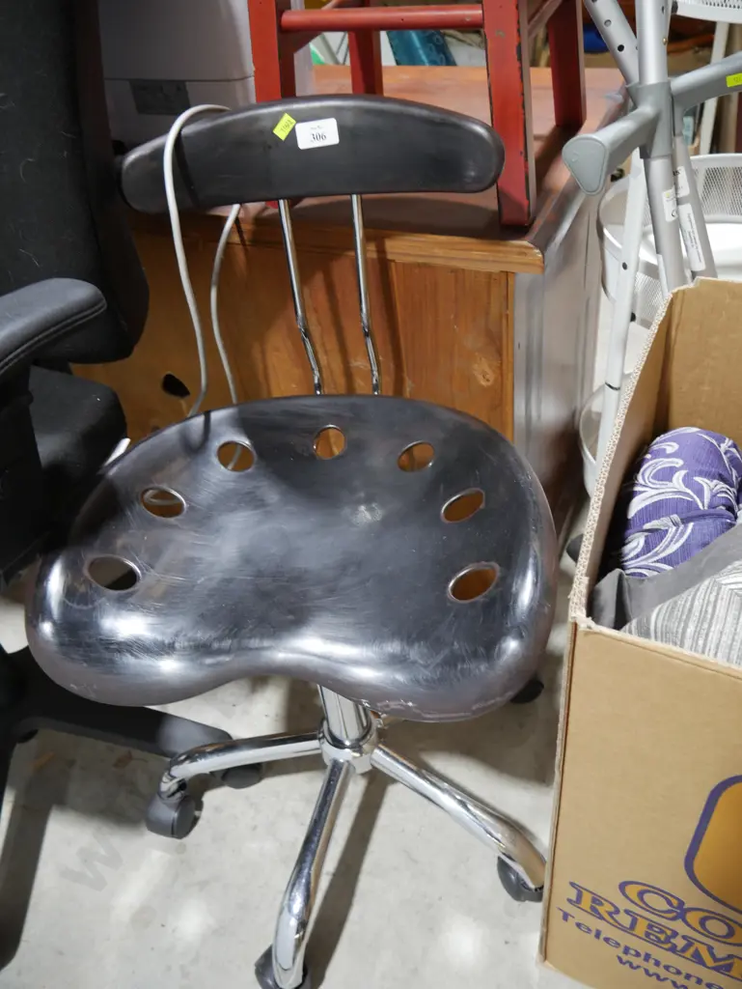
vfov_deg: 63.4
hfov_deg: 49.8
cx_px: 371
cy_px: 494
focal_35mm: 28
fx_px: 800
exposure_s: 1/60
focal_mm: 14
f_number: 3.5
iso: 500
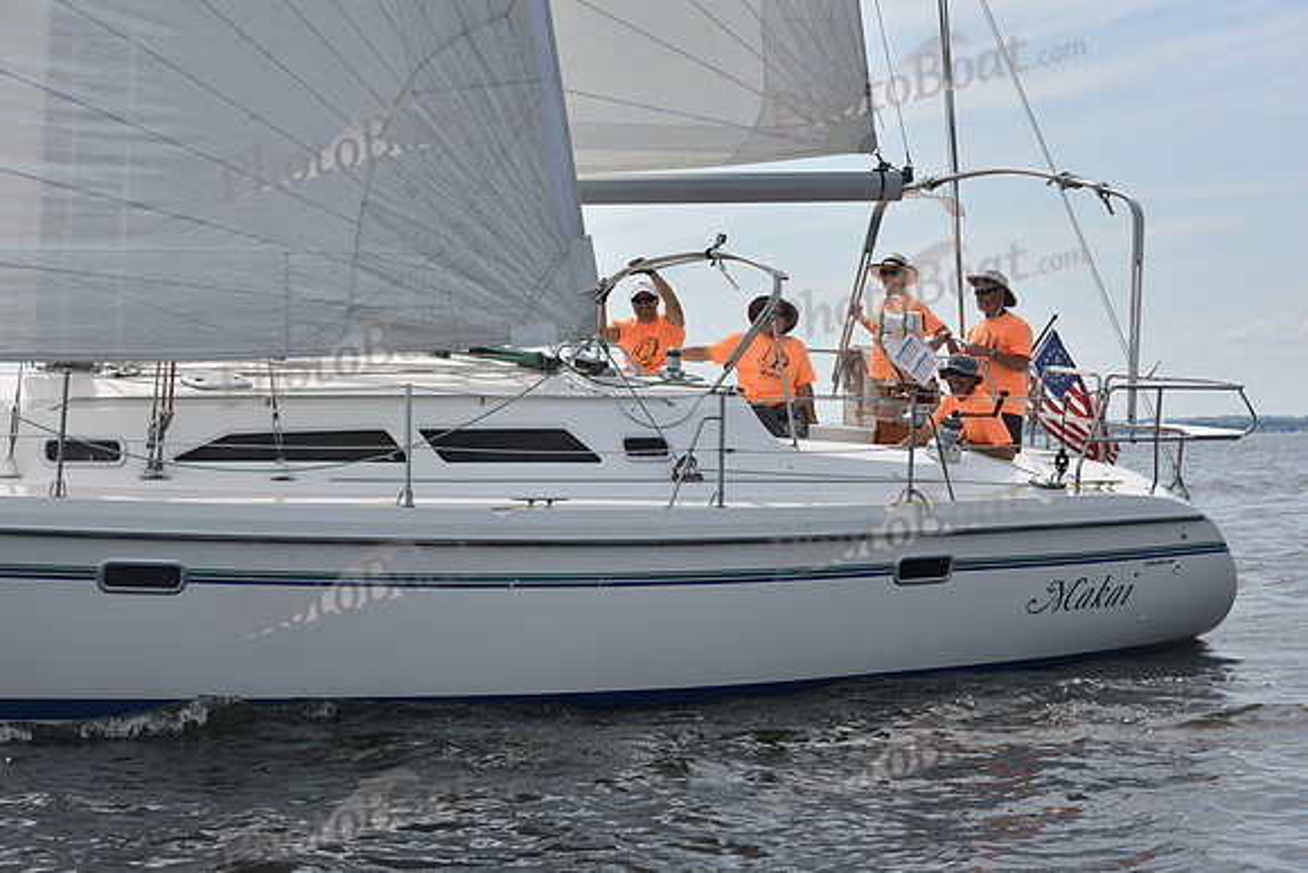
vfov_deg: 19.5
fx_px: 2544
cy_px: 436
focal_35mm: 70
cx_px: 654
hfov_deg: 28.8
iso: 320
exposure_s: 1/1250
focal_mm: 70
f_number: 9
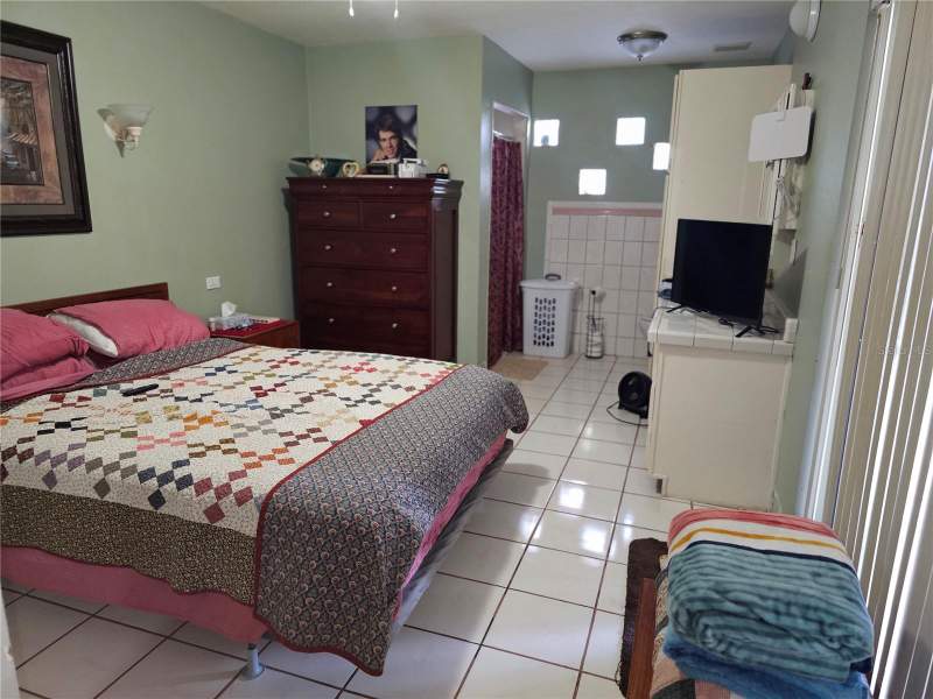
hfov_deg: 73.9
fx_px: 620
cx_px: 466
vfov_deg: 58.9
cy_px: 350
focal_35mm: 23
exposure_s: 1/60
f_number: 1.7
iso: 800
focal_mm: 6.3
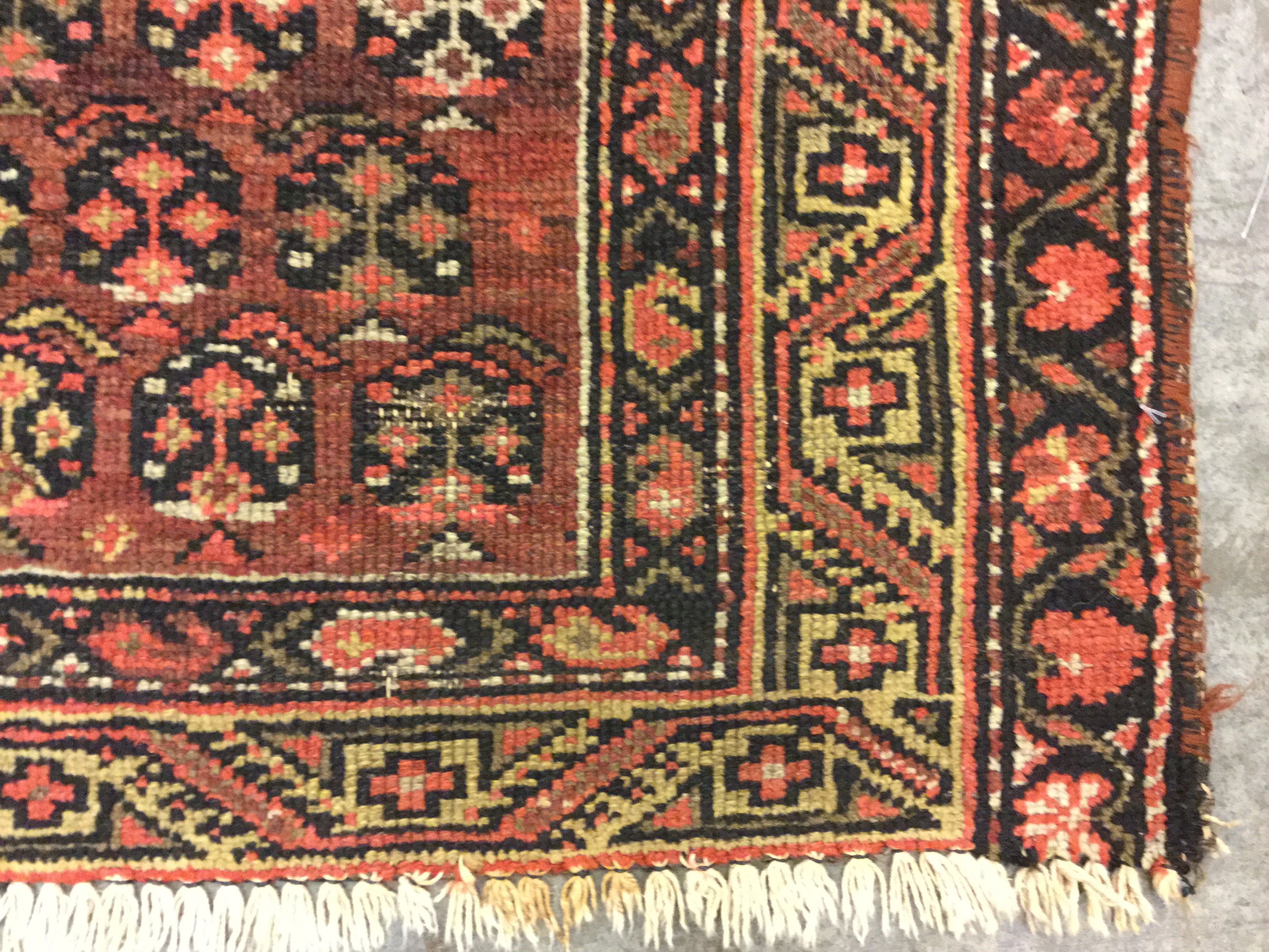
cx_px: 634
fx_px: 1136
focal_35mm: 31
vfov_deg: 45.4
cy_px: 476
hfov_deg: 58.4
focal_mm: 3.3
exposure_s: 1/15
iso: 250
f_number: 2.4
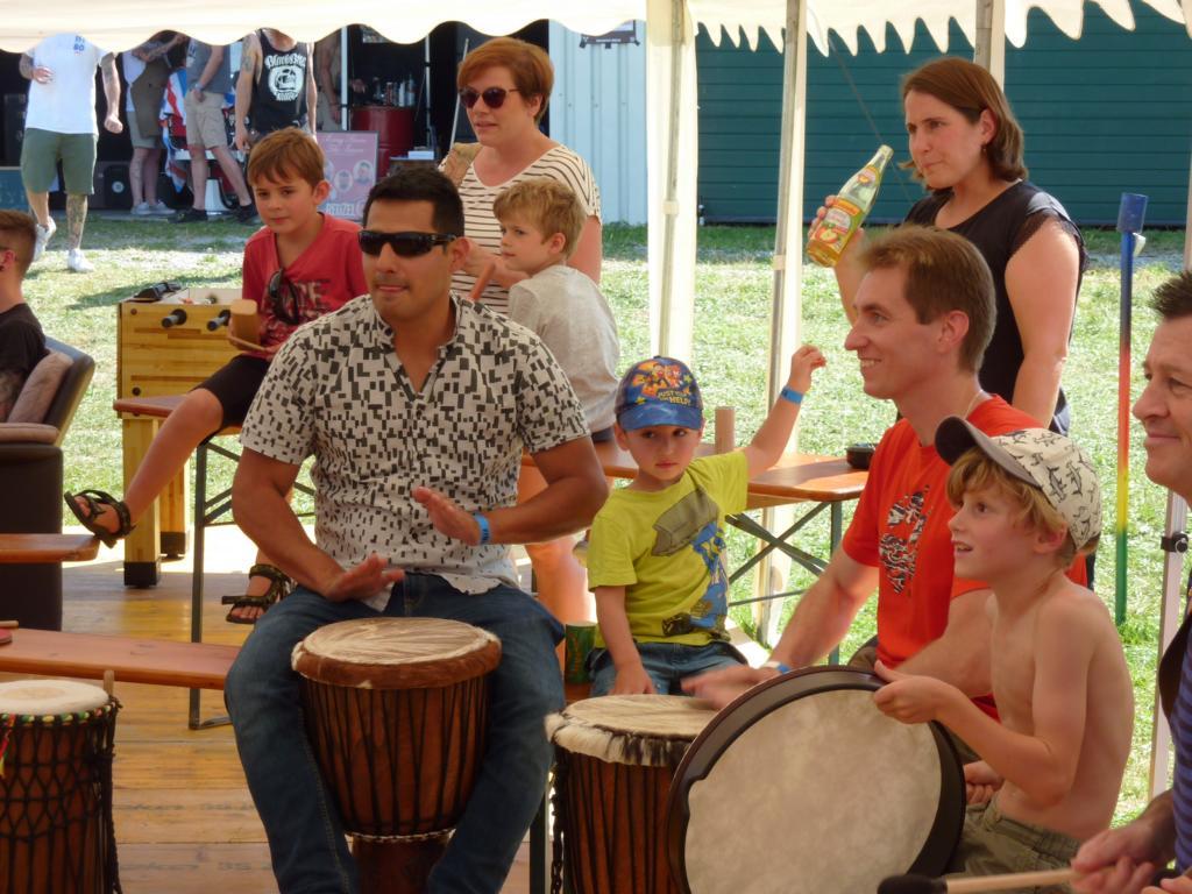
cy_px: 447
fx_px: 3099
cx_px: 596
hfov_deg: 21.8
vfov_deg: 16.4
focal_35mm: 90
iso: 80
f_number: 4.3
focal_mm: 14.7
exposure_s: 1/160
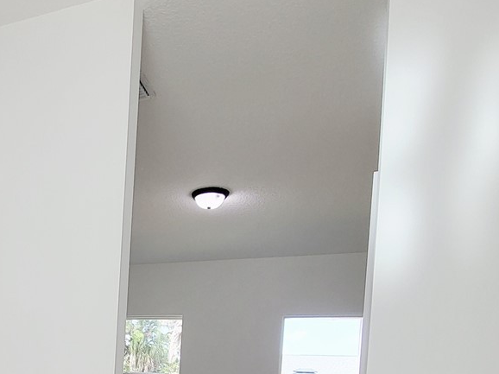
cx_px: 44
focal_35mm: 36
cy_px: 403
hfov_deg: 46.1
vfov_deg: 34.7
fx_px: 519
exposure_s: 1/120
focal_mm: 1.74
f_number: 2.2
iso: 64
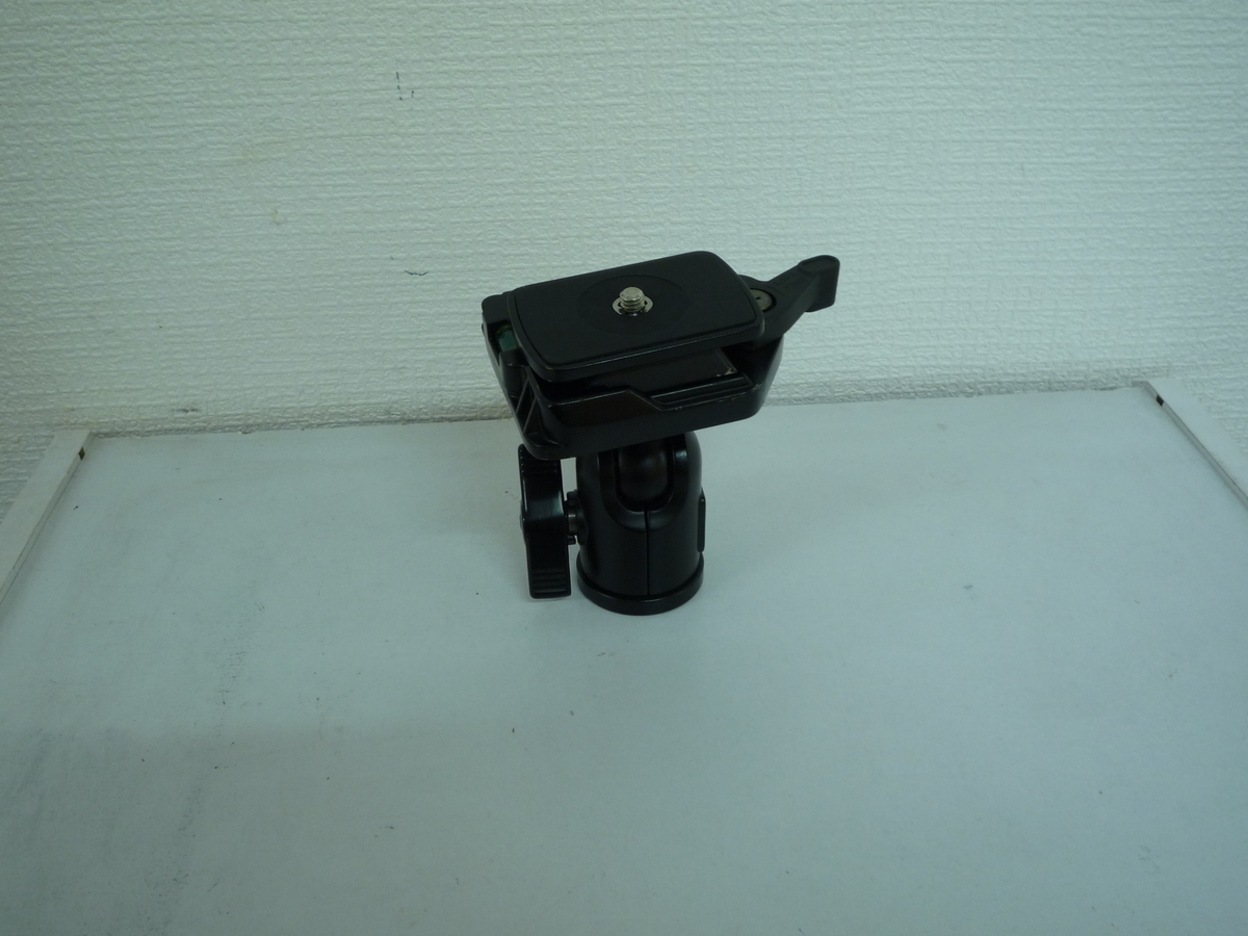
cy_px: 468
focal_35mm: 33
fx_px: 1190
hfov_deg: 55.4
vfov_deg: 42.9
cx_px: 624
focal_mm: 5.8
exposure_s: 1/30
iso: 125
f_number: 3.6
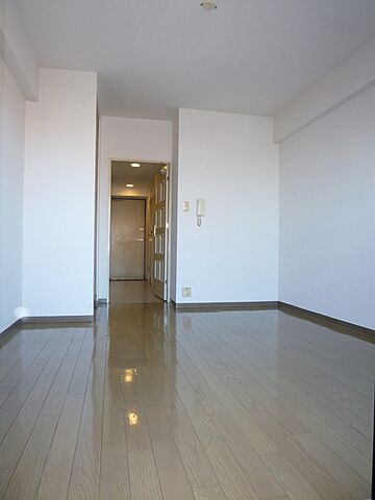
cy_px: 250
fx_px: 347
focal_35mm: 24
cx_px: 188
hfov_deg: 56.8
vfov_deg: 71.6
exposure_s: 1/60
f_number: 2.5
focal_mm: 4.3
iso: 125
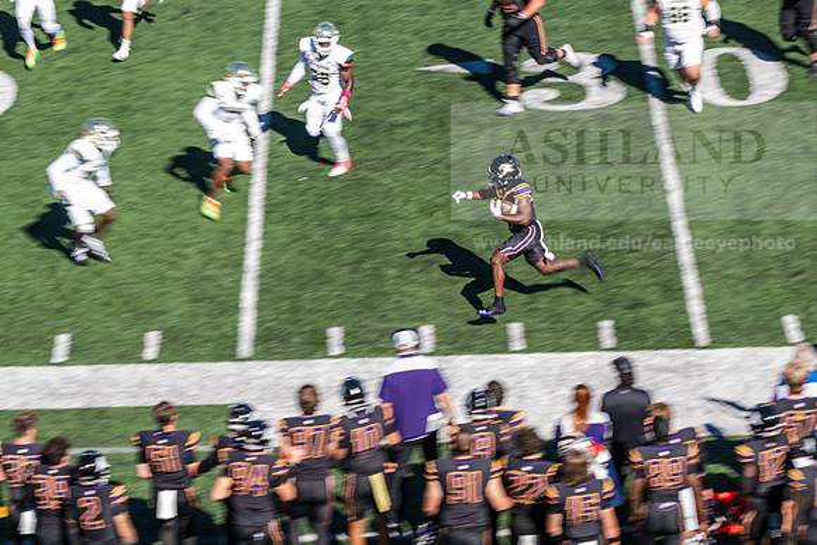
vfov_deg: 9.2
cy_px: 272
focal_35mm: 150
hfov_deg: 13.7
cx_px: 408
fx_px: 3405
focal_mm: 150
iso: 32
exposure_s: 1/60
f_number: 8
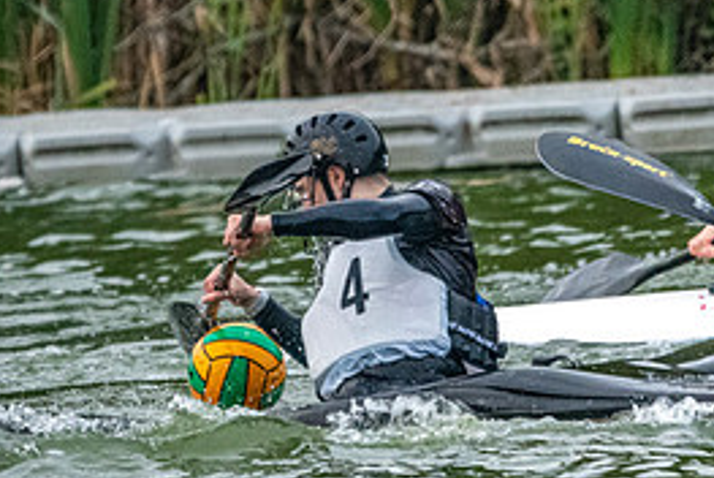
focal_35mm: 1157
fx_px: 22972
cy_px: 388
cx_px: 346
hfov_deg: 1.8
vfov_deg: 1.2
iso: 5000
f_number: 5.6
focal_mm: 400
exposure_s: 1/2000
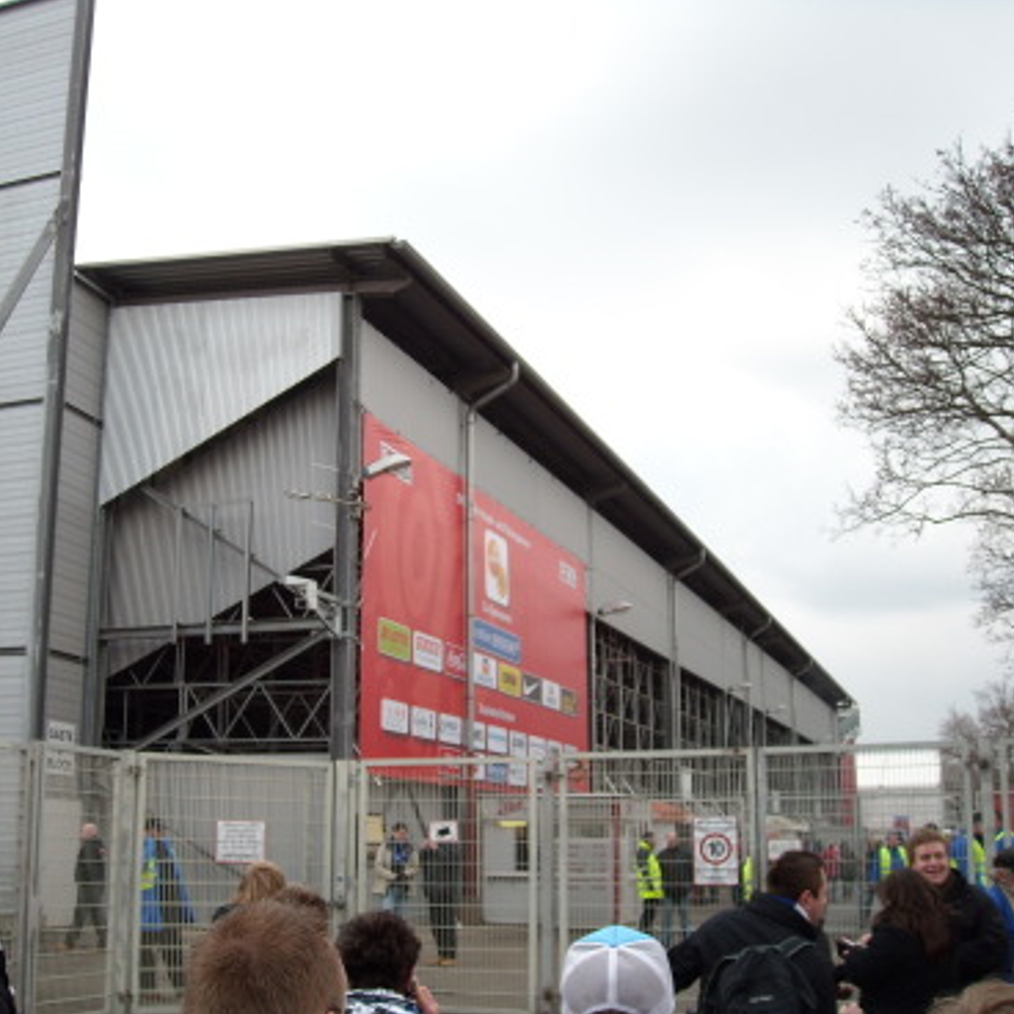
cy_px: 511
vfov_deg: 40.0
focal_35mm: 42
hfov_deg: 39.7
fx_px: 1392
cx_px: 377
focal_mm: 5.7
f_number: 2.8
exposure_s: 1/309
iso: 64
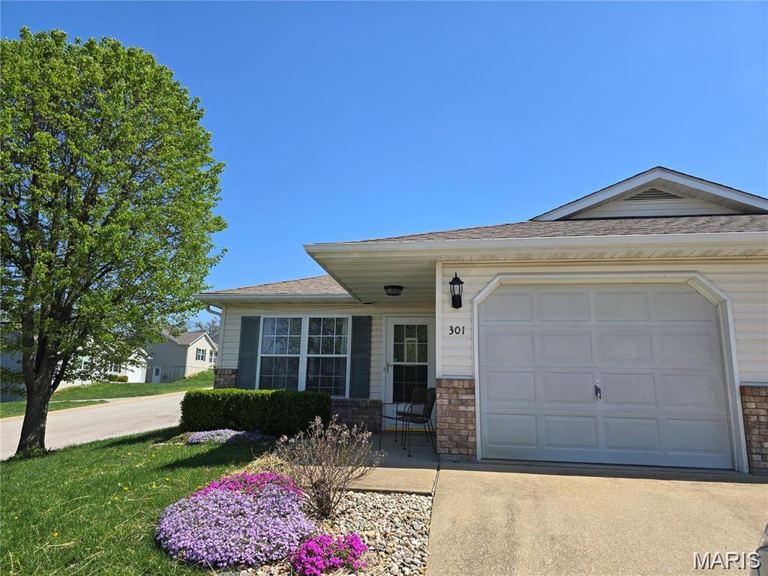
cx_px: 384
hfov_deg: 73.9
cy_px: 288
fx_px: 510
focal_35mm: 23
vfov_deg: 58.9
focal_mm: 6.3
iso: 12
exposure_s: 1/786
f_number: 1.7
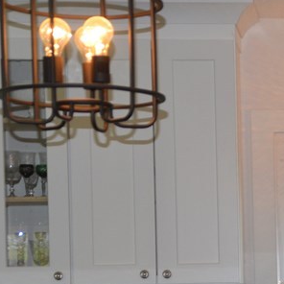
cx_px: 425
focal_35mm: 150
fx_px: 1392
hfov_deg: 11.2
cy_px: 268
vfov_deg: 11.6
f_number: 4.2
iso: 450
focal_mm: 32
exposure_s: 1/60
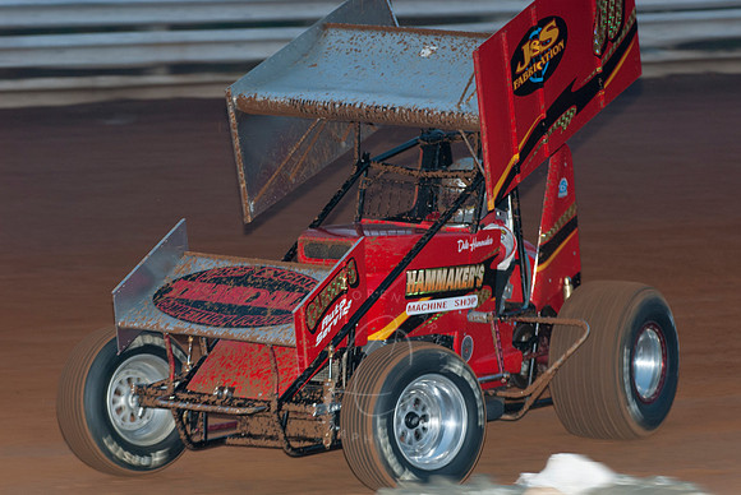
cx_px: 370
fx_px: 3585
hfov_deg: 11.8
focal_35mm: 174
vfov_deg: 7.9
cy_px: 248
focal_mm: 116
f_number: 4
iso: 250
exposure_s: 1/250
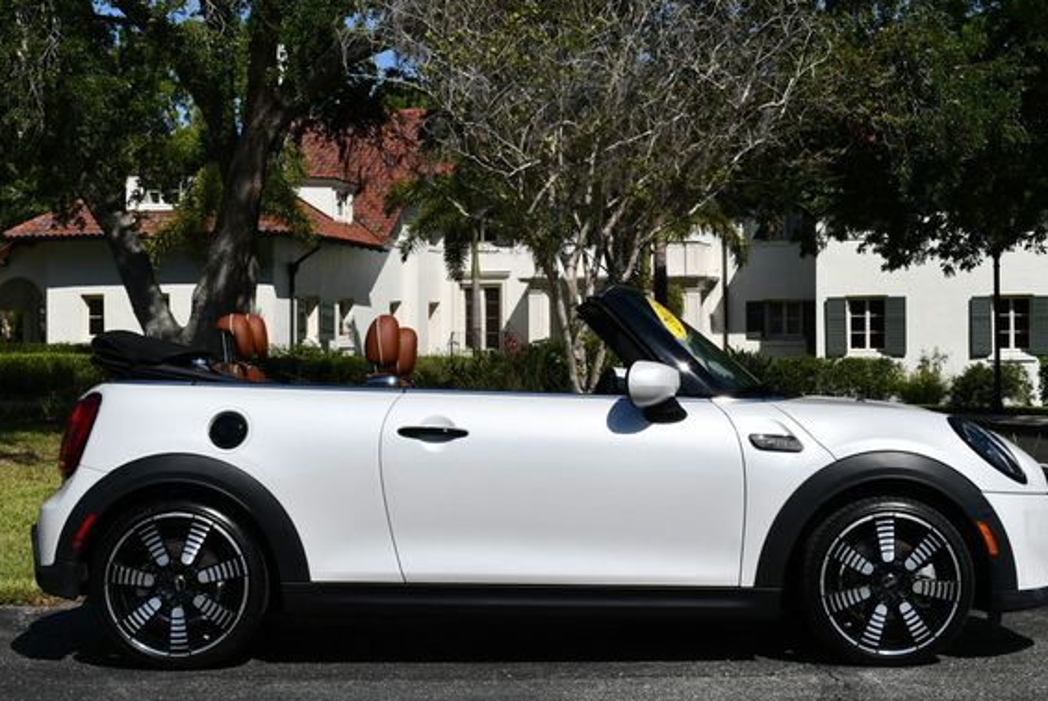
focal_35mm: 68
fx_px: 1982
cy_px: 339
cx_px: 547
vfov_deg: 20.1
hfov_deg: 29.6
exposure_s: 1/400
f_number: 10
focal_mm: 30
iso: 100
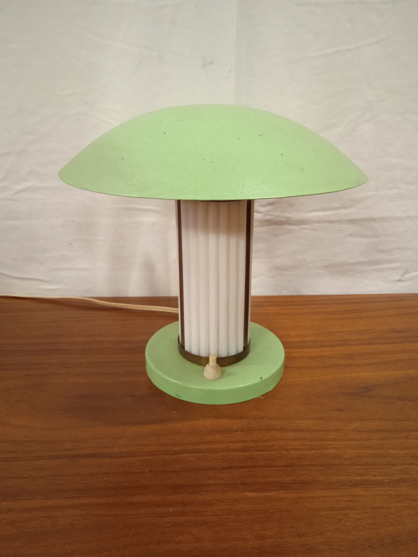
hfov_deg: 49.7
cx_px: 209
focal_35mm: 28
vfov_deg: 63.4
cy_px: 278
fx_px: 451
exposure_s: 1/14.3
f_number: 2.2
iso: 907
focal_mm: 3.43
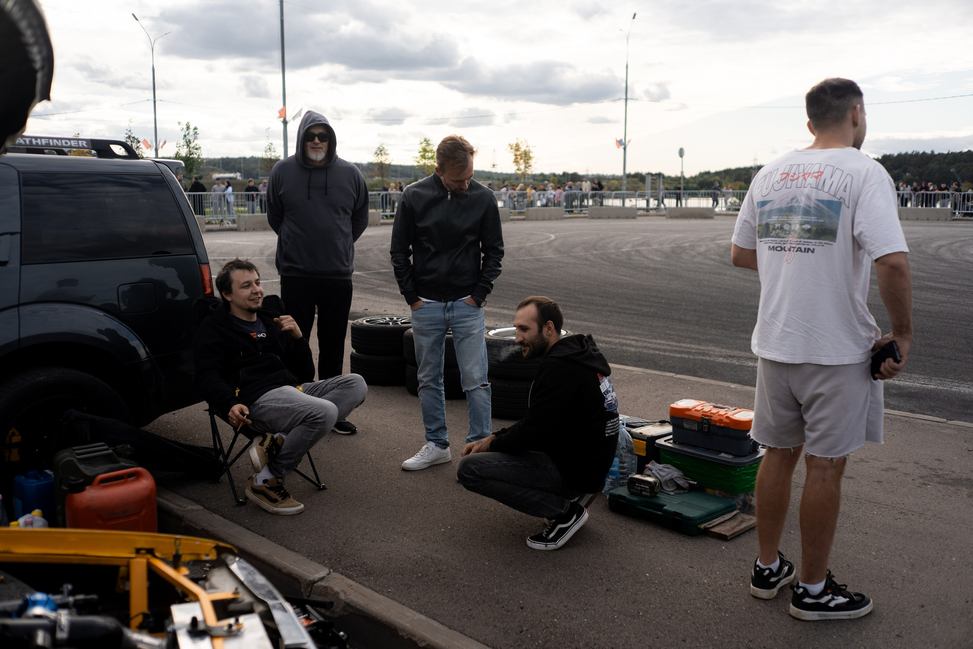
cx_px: 486
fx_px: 946
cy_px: 324
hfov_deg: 54.4
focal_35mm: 35
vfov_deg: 37.9
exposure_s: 1/1600
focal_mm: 35
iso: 100
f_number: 2.5
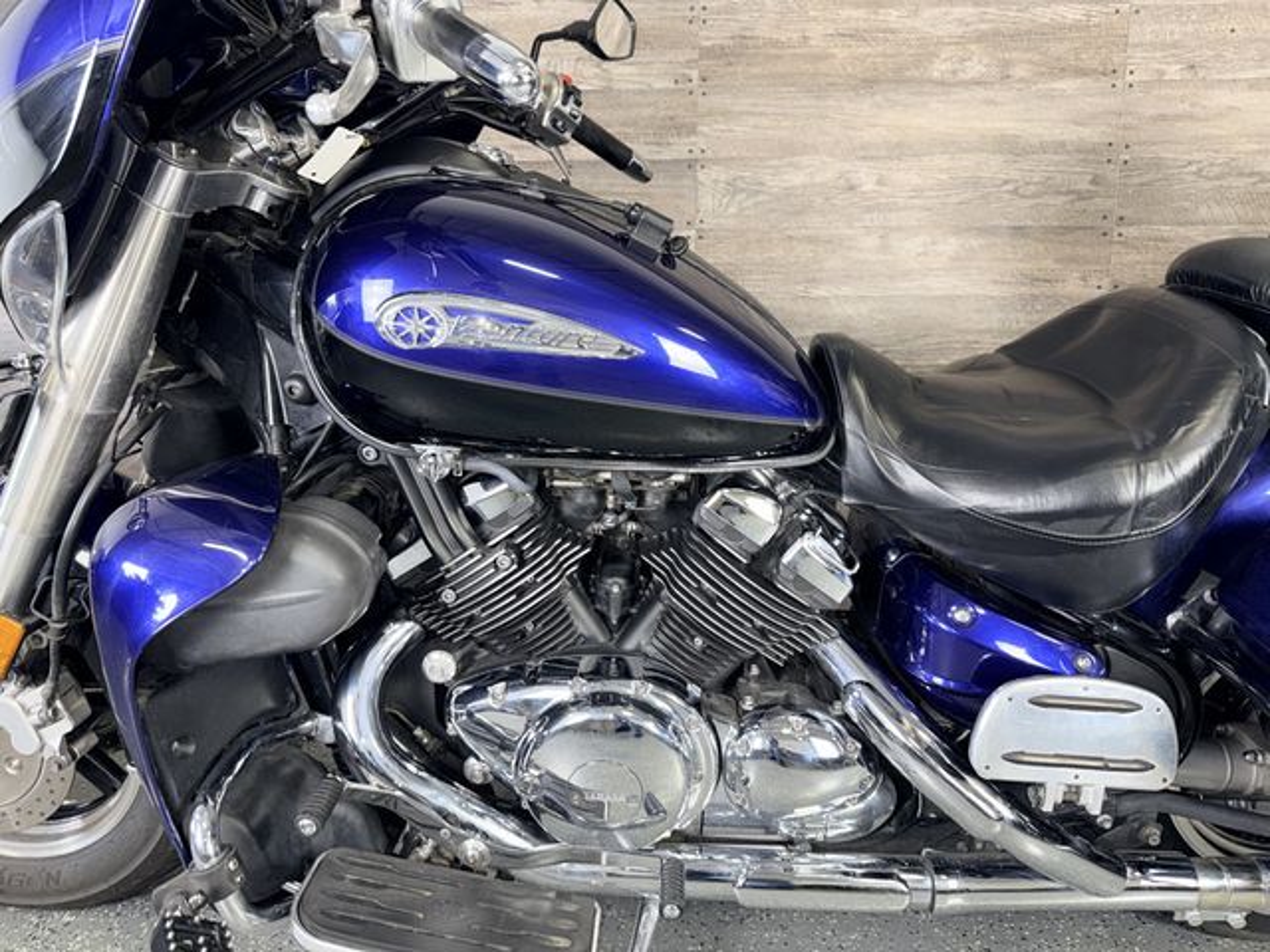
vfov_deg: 56.8
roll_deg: -0.8
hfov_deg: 71.6
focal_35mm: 24
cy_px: 476
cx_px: 635
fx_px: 881
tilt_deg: -8.9
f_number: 1.78
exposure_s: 1/17
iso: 64
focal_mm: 6.76
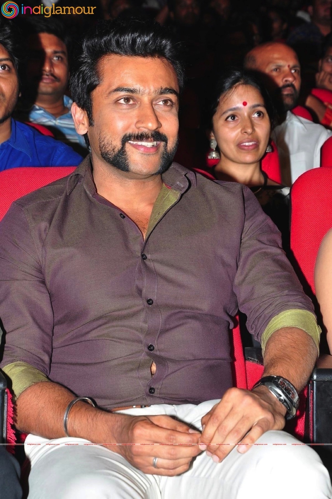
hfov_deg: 13.0
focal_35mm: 105
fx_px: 1456
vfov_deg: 19.5
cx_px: 166
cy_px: 250
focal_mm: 70
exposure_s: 1/125
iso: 400
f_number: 9
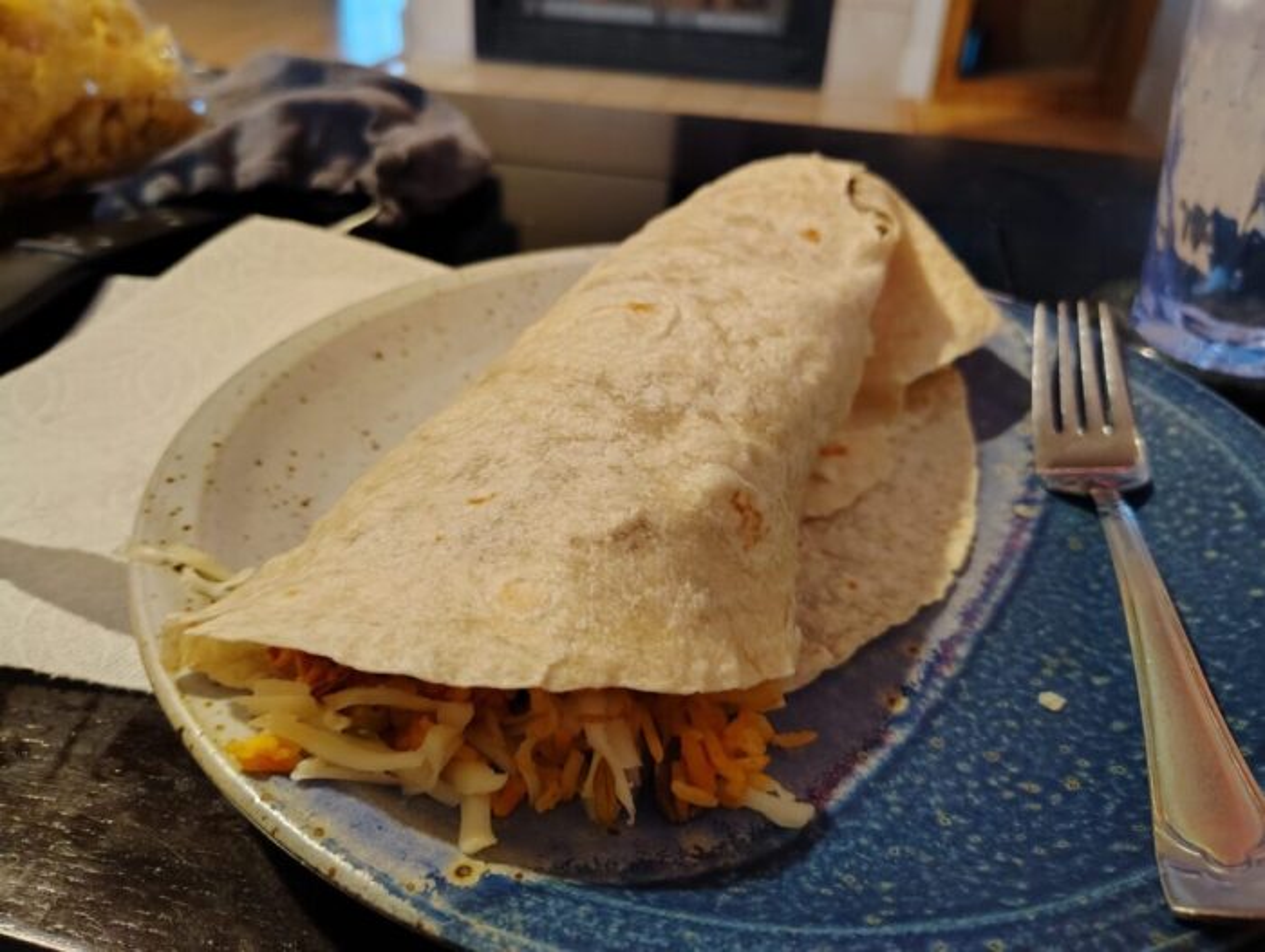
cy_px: 476
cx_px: 632
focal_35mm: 24
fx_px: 878
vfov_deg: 56.9
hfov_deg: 71.5
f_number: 1.8
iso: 3350
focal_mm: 5.56
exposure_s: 1/30
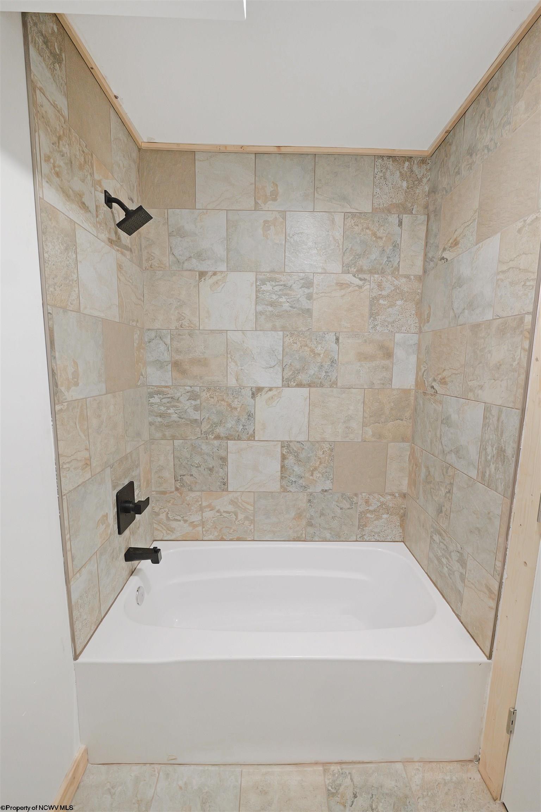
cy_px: 406
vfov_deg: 104.3
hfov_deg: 81.2
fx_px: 316
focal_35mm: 14
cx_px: 270
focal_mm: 14
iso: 1250
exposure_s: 1/60
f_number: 4
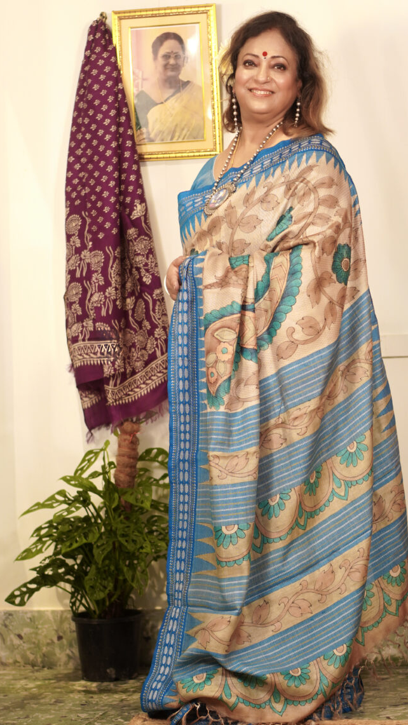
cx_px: 226
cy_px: 361
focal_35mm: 37
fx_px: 711
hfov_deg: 32.0
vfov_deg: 54.0
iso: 100
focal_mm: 35
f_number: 8
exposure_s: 1/160
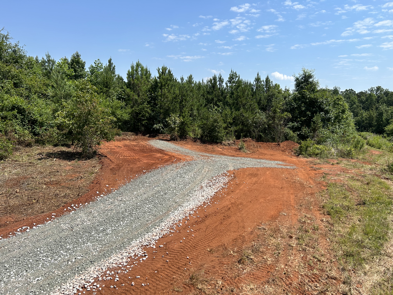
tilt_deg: -8.1
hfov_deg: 67.3
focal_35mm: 26
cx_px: 196
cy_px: 148
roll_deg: -1.3
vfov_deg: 53.1
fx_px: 295
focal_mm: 5.7
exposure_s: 1/3968
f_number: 1.5
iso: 50
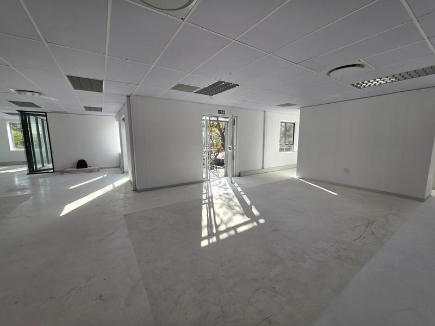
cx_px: 218
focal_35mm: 13
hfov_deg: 106.2
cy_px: 163
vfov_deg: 89.9
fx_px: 163
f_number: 1.9
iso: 20
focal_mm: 2.2
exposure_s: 1/120
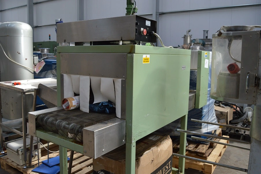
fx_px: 217
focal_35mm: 30
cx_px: 130
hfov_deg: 62.0
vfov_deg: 43.5
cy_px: 87
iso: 400
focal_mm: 20
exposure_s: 1/100
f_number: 5
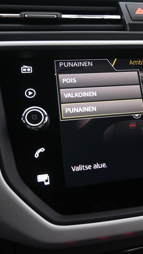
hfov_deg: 24.4
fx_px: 313
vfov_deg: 44.2
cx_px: 147
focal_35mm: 46
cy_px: 126
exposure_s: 1/30
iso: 3200
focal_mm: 19.5
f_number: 3.8
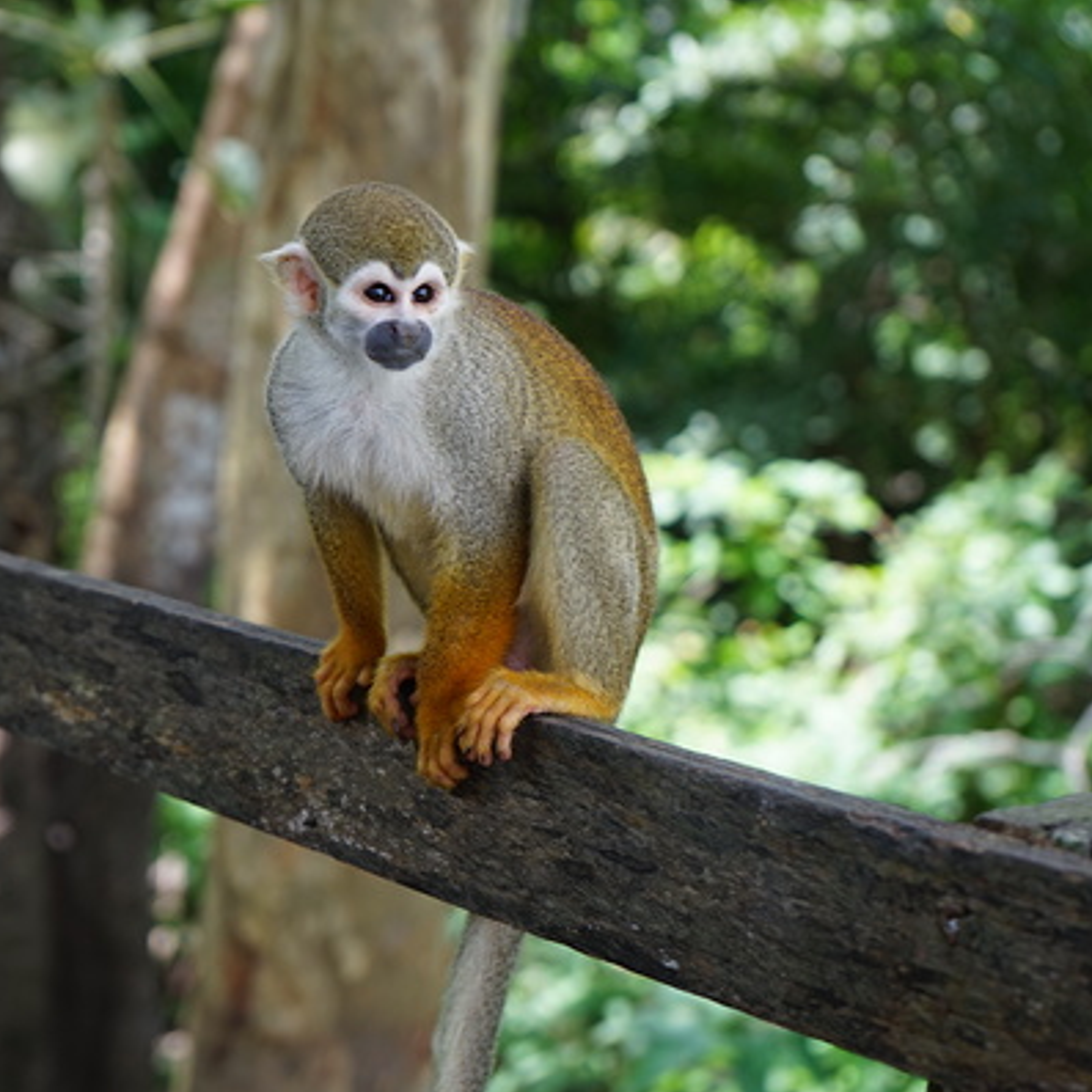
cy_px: 547
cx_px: 448
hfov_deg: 19.3
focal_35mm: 90
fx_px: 3212
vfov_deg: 19.3
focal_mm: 70
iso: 200
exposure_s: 1/80
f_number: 5.6
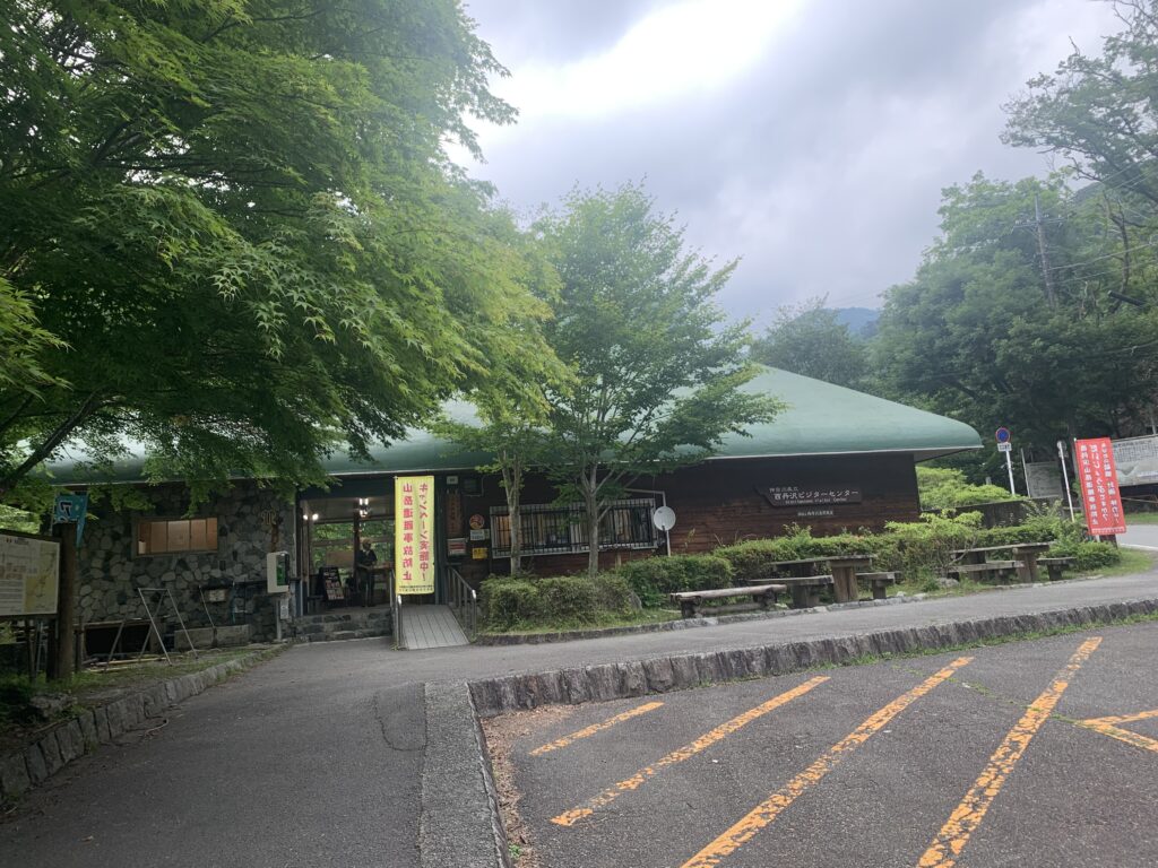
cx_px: 579
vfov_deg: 53.1
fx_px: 870
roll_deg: +4.6
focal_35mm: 26
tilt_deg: +10.1
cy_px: 434
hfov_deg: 67.3
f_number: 1.8
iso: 32
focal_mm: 4.25
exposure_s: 1/122
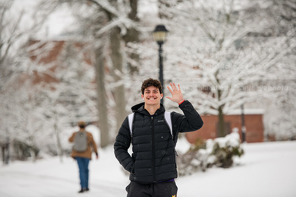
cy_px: 98
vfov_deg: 7.9
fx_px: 1439
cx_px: 148
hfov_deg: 11.7
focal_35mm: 175
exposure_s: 1/500
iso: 100
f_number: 3.2
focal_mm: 175
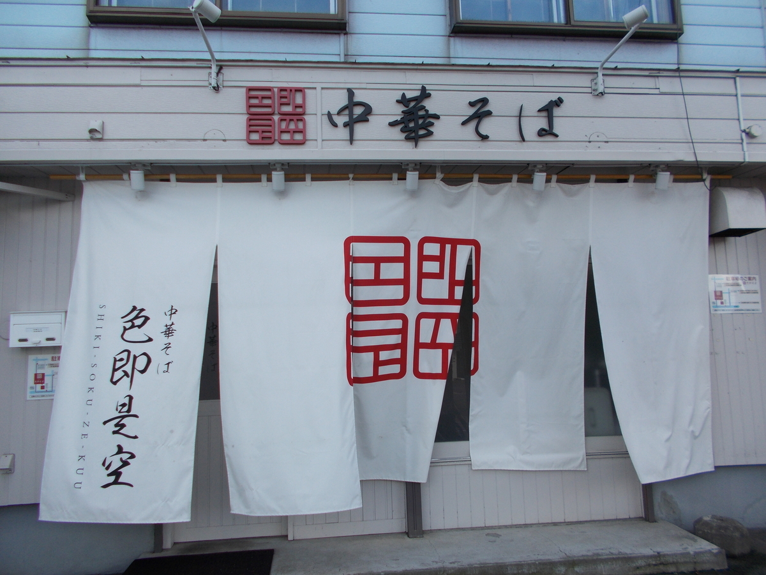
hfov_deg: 67.3
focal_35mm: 26
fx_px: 575
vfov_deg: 53.1
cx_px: 383
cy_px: 288
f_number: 3.2
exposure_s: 1/320
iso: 80
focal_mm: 4.6
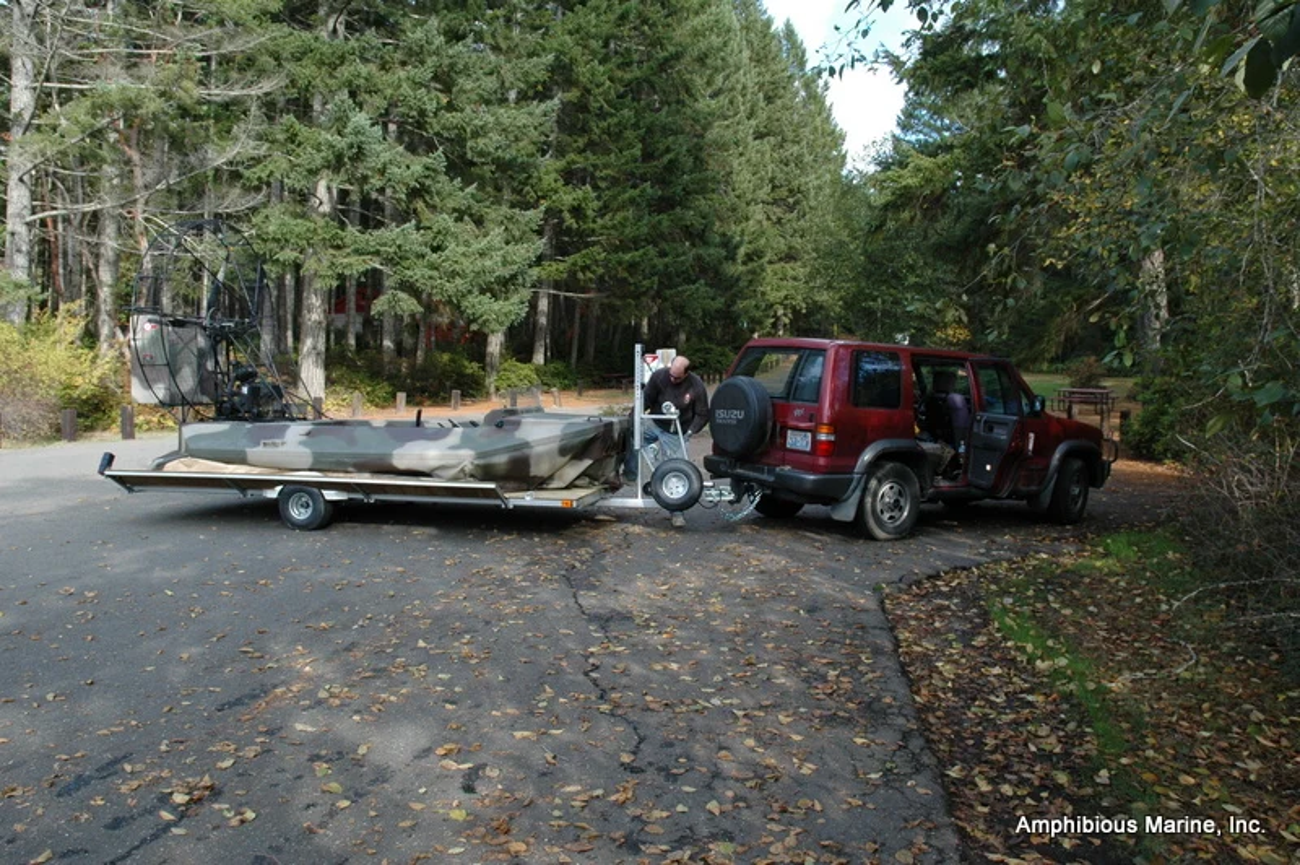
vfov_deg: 47.9
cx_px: 650
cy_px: 432
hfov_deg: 67.4
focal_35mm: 27
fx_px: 974
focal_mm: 18
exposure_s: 1/125
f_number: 5.6
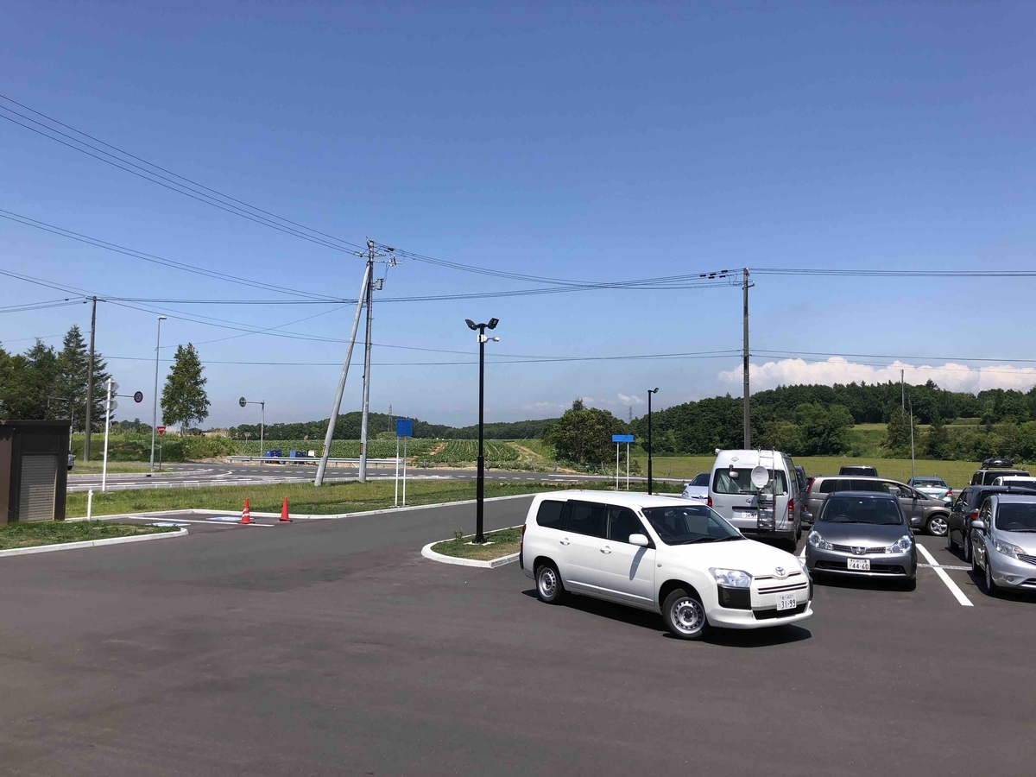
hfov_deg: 63.4
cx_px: 518
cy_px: 388
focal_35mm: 28
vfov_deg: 49.7
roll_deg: -0.6
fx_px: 838
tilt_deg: +6.9
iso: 20
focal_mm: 4
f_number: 1.8
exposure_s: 1/2288
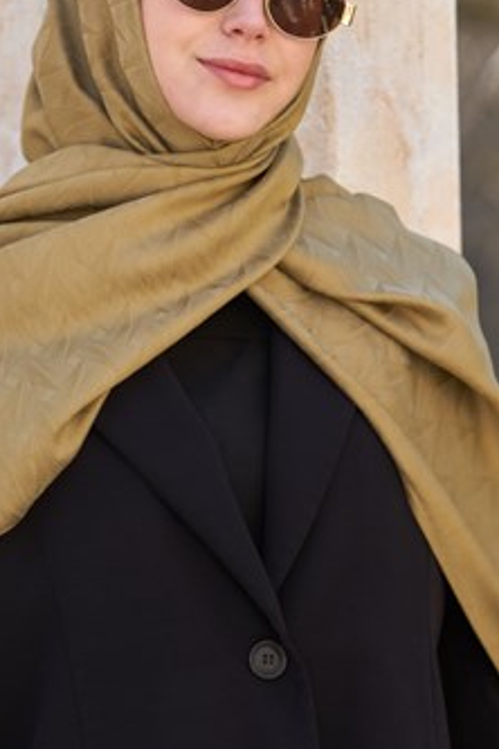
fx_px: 4636
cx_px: 202
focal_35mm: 223
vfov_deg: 9.2
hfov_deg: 6.2
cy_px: 256
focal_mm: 160
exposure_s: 1/250
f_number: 4.5
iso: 200
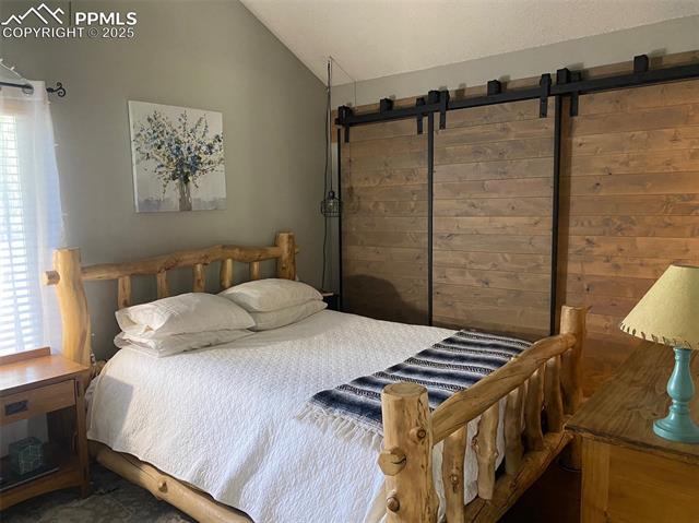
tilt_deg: -6.2
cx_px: 350
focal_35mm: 26
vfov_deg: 53.0
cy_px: 262
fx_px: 525
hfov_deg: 67.3
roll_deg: +0.0
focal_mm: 4.25
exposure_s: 1/40
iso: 500
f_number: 1.8
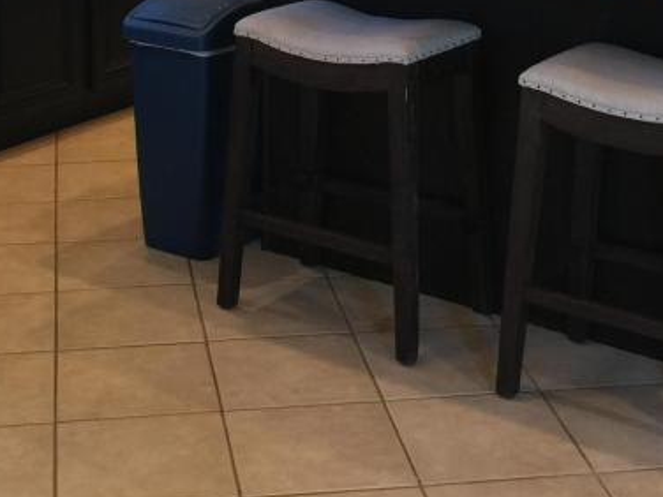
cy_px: -132
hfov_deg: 24.7
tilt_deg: -6.8
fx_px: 1513
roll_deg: -0.7
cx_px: 289
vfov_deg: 17.6
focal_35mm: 79
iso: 50
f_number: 2.2
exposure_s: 1/15
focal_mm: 4.15
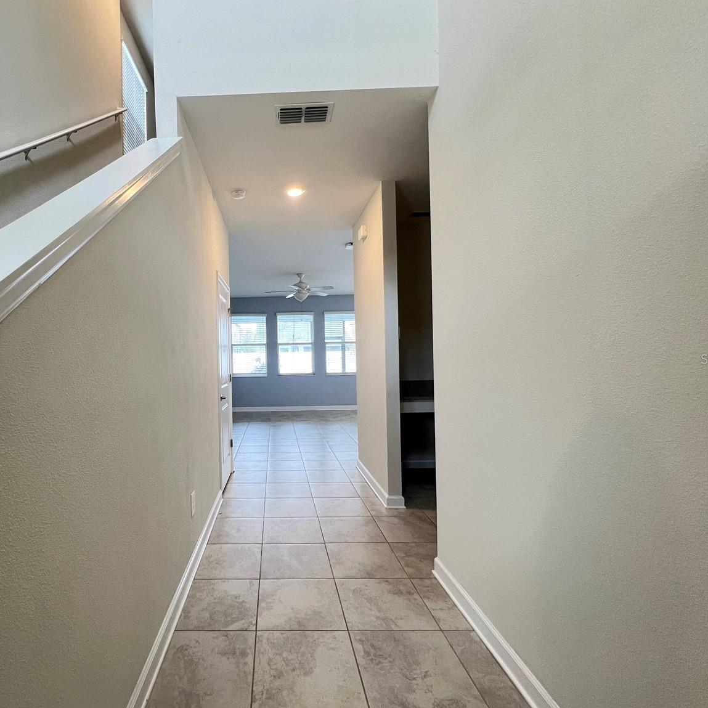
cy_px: 359
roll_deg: +1.6
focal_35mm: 16
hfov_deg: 85.8
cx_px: 266
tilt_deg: +0.7
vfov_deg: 87.4
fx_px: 370
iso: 200
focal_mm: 1.57
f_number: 1.8
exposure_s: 1/60
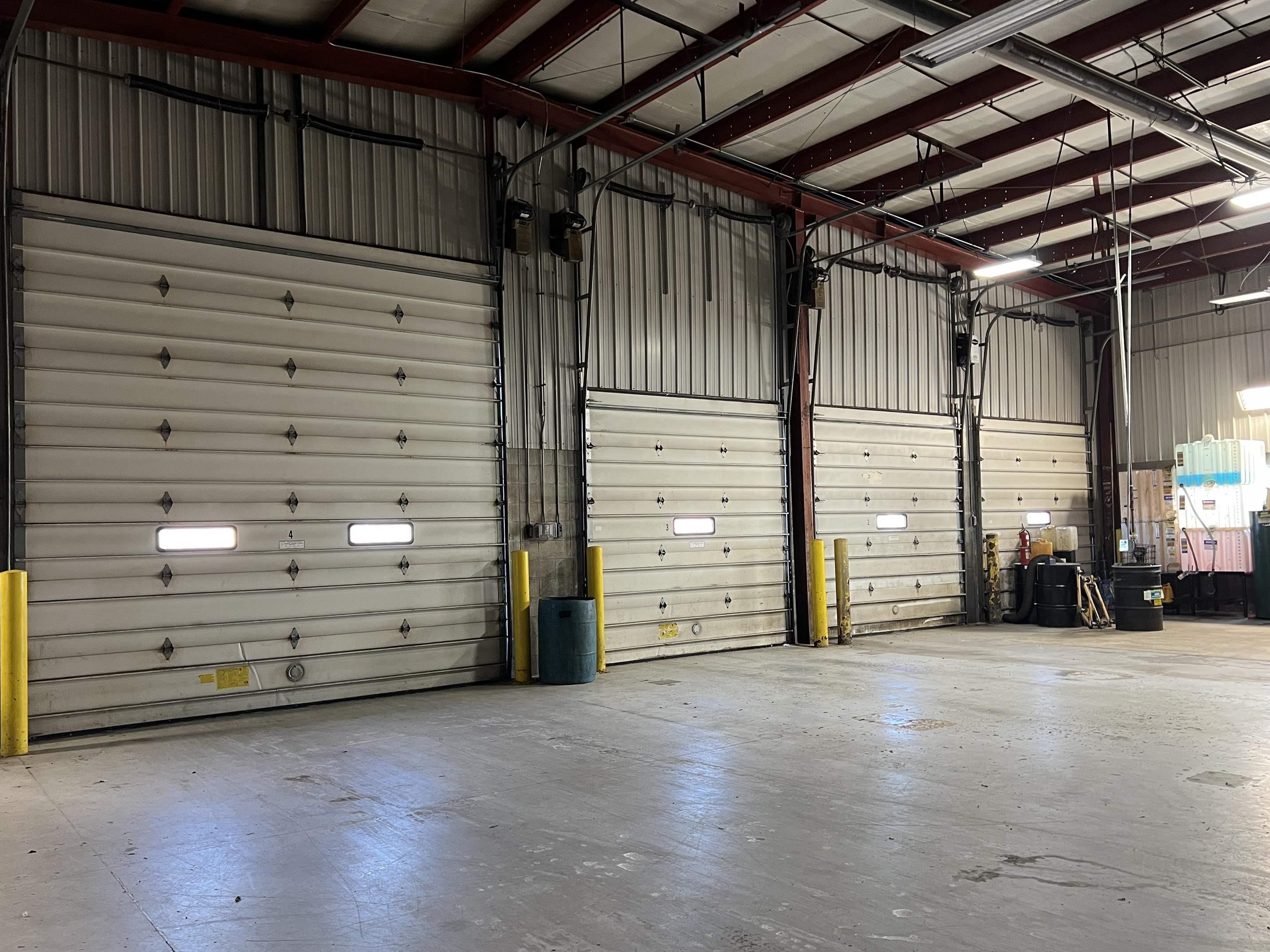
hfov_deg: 63.4
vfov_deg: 49.7
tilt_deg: +2.6
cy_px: 491
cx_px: 619
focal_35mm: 28
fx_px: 1027
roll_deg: +1.8
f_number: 1.5
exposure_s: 1/60
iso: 200
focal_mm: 5.7
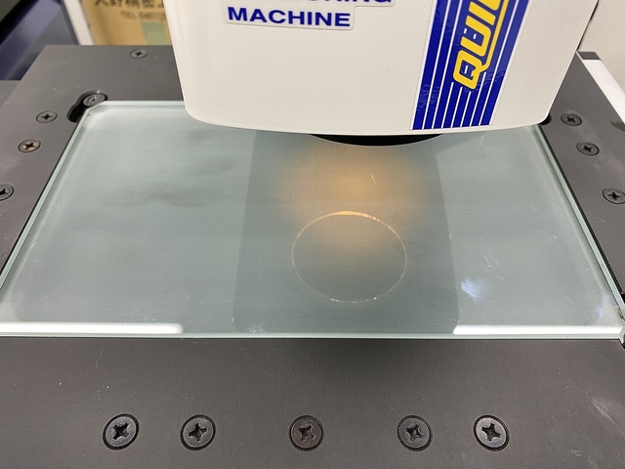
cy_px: 234
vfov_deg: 53.1
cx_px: 312
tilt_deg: -48.7
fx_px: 469
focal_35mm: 26
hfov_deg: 67.3
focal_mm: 4.25
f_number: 1.8
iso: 100
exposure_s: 1/50
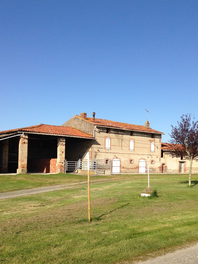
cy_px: 144
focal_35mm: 40
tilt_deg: +3.7
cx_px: 109
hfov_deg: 35.9
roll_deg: -0.7
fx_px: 305
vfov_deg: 46.7
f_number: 2.4
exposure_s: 1/1869
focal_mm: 4.12
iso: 50
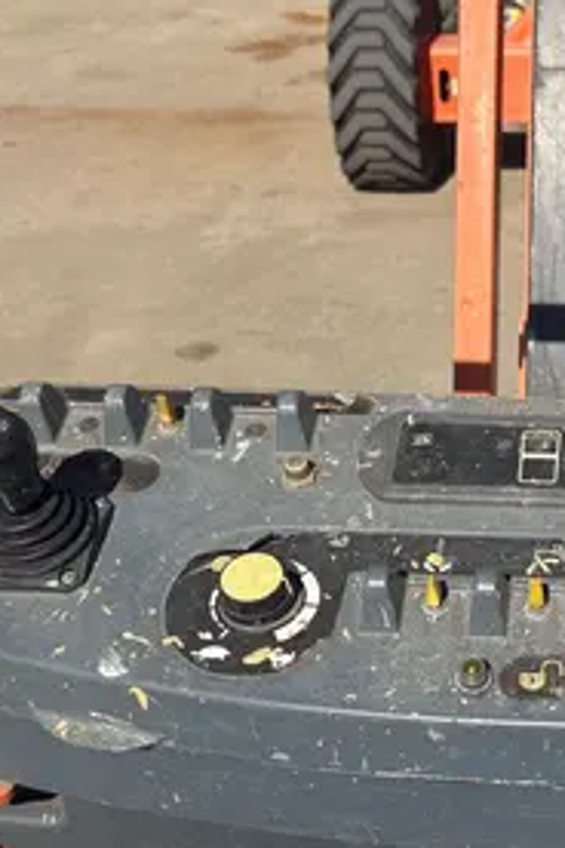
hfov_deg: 24.0
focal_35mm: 54
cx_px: 565
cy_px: 533
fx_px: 1271
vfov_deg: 36.6
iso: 50
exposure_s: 1/4854
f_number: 1.6
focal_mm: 5.96
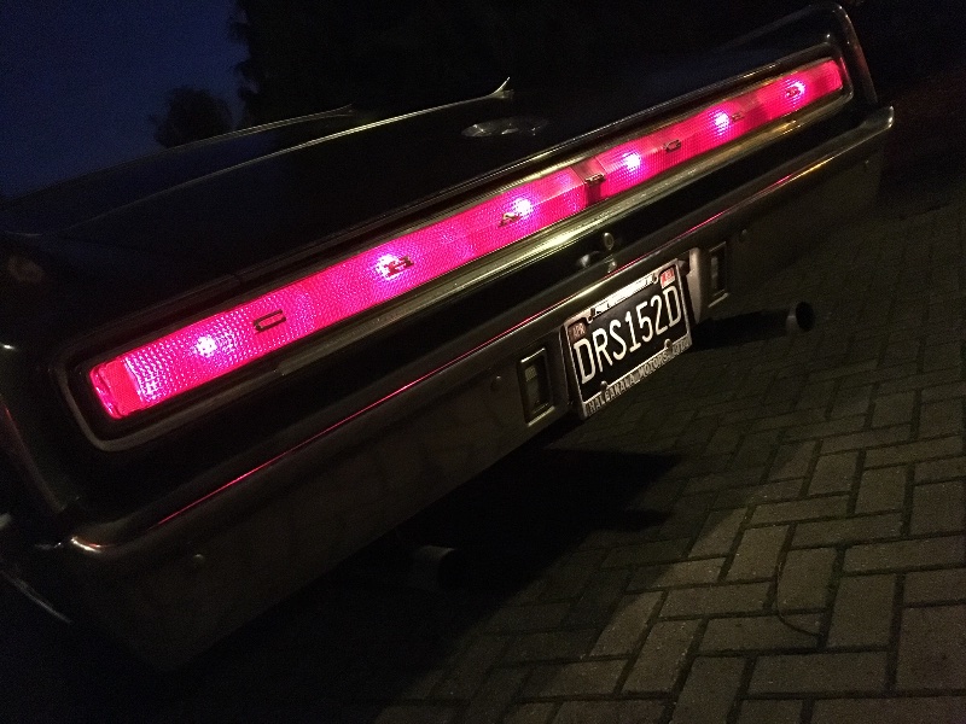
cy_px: 362
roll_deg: +23.0
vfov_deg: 48.2
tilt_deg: -10.2
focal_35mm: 29
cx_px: 483
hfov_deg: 61.7
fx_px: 809
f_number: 2.2
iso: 2000
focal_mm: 4.15
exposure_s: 1/17
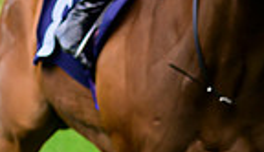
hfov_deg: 2.7
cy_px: -154
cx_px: -263
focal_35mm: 779
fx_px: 5486
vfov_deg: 1.6
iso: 800
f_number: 5.6
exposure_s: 1/1600
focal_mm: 120
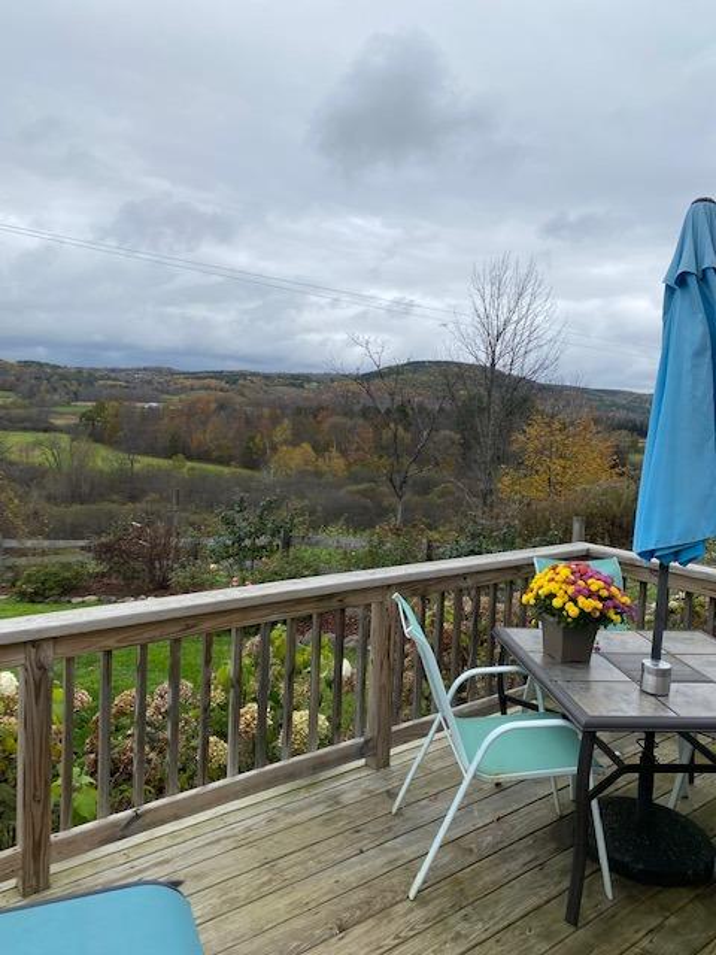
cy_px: 478
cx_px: 358
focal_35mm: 26
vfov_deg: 67.3
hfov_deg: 53.1
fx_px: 717
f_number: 1.8
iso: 32
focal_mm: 4.25
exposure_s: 1/1464
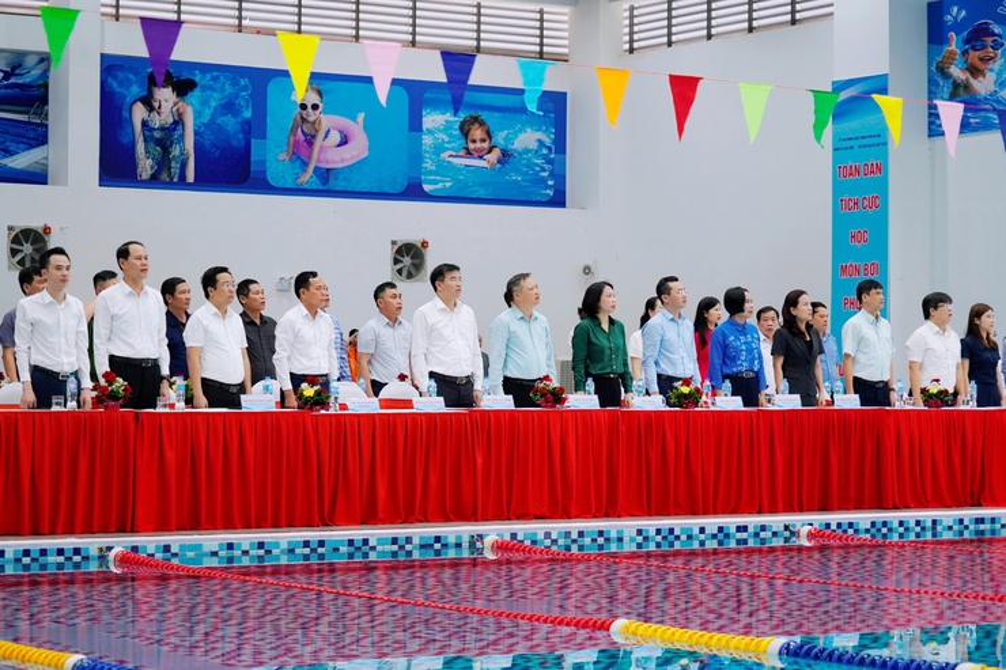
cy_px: 335
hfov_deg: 25.4
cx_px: 503
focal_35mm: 80
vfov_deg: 17.1
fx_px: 2235
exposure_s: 1/200
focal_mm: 80
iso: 1000
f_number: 5.6
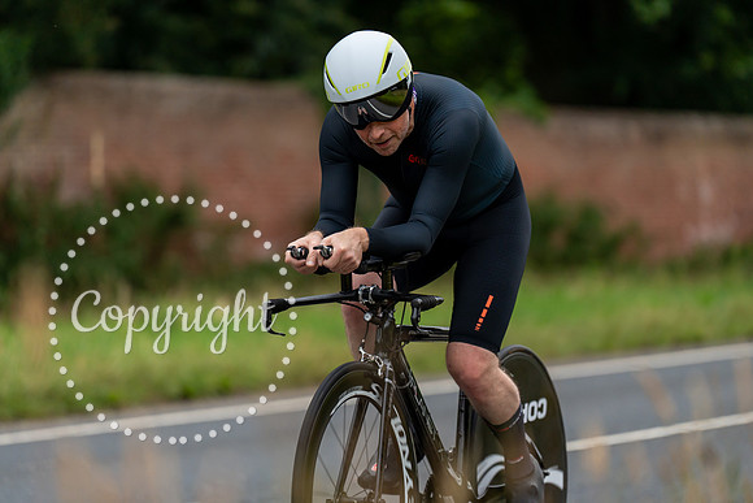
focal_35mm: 182
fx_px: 3808
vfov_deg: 7.5
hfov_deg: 11.3
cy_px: 252
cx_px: 376
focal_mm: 182
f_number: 3.2
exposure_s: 1/640
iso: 1000
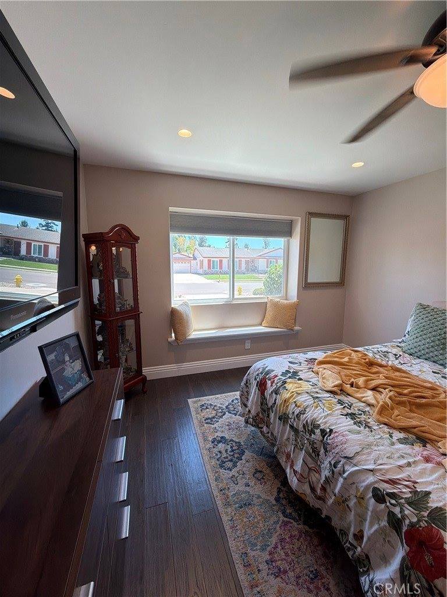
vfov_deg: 102.1
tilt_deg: -7.3
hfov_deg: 85.7
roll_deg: -2.2
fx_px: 241
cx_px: 224
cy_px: 298
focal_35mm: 14
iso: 125
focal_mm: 2.22
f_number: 2.2
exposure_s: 1/120
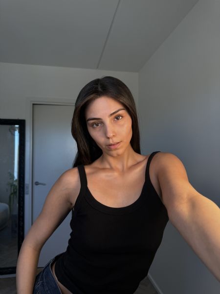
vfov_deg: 71.6
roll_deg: +0.3
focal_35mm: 24
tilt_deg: +1.9
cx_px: 110
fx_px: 203
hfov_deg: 56.8
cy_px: 147
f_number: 1.78
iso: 80
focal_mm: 6.76
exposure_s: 1/351
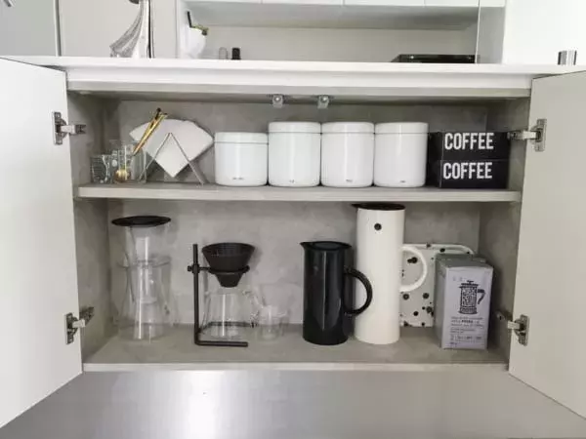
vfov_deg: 48.2
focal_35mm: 29
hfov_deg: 61.7
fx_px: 491
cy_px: 220
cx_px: 293
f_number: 2.2
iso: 80
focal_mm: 4.15
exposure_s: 1/30
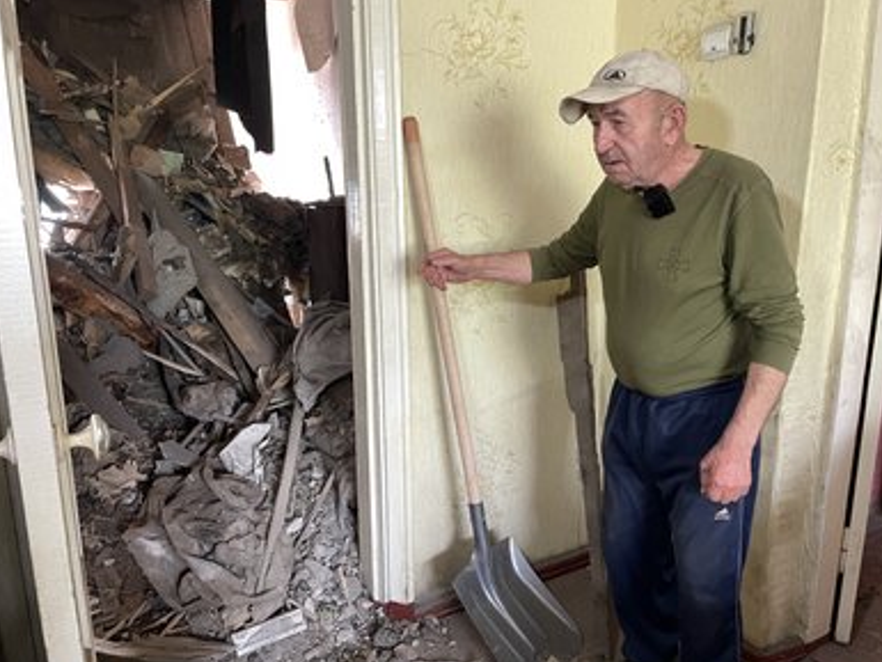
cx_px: 440
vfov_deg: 51.4
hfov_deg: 65.3
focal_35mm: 27
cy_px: 339
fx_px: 688
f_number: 1.6
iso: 250
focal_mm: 4.2
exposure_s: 1/60
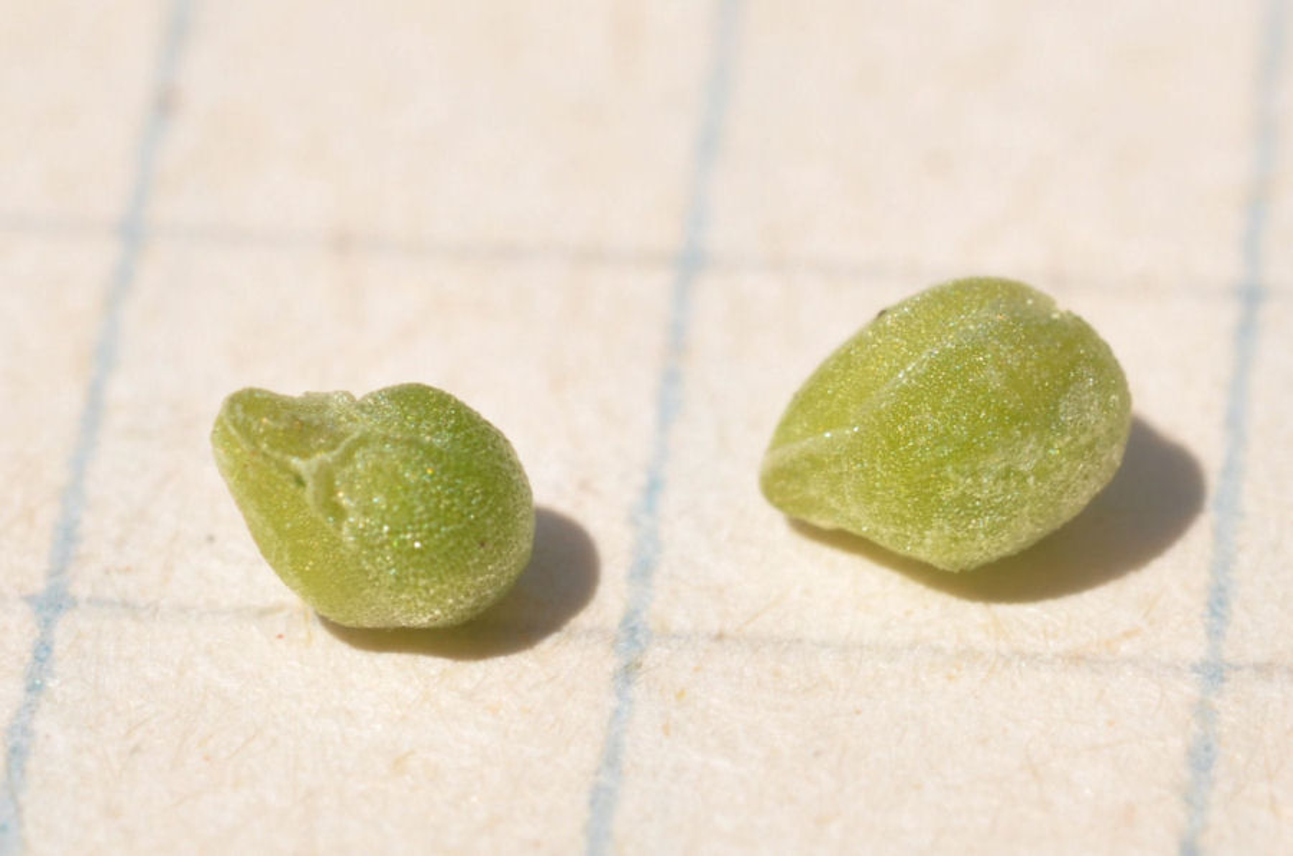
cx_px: 646
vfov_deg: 15.1
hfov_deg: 22.7
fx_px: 3226
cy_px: 428
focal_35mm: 90
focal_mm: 60
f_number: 16
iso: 200
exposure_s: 1/160
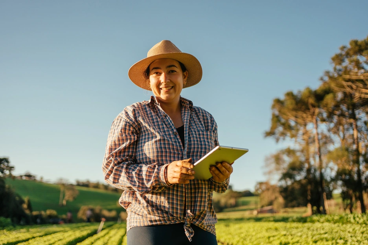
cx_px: 184
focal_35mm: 35
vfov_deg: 37.9
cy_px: 122
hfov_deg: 54.4
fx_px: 358
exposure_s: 1/2000
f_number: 1.8
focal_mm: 35
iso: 125
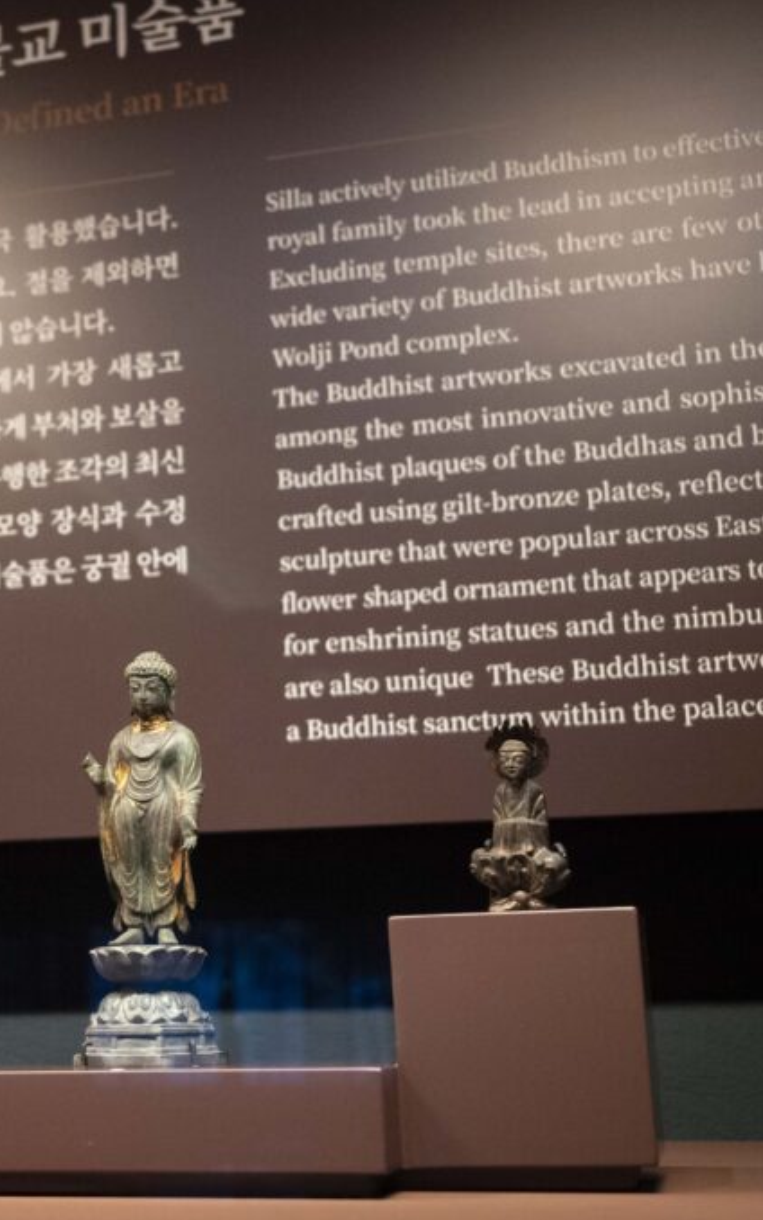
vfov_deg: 34.0
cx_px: 45
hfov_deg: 21.1
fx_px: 1995
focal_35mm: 60
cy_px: 611
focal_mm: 39
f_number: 5
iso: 10000
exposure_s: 1/160
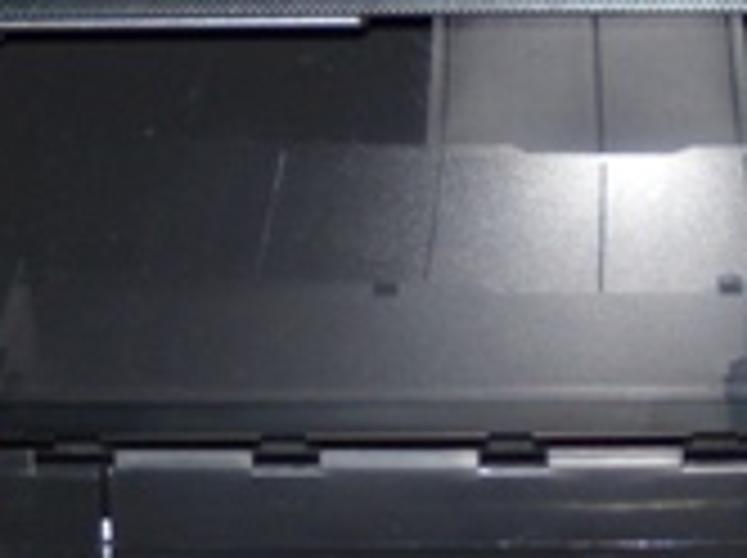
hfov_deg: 14.1
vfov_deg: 10.6
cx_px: 657
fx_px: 2995
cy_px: 104
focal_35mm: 139
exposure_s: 1/30
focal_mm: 6.4
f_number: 3.6
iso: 80
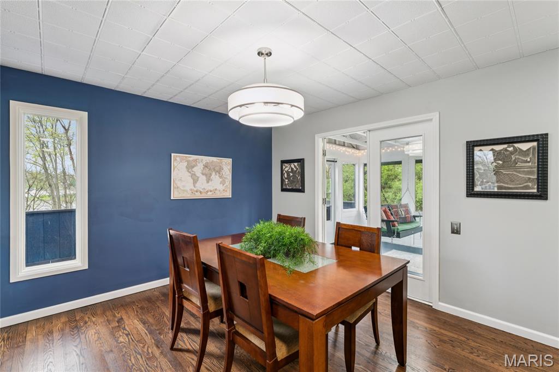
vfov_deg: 73.0
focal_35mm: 16
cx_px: 280
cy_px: 186
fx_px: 251
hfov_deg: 96.0
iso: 200
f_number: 13
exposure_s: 1/2
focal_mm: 16.2
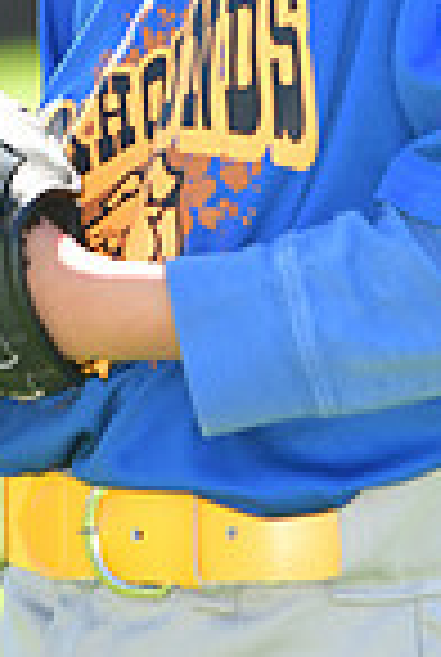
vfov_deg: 2.7
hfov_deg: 1.8
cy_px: -297
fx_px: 14154
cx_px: 155
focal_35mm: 774
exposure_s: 1/800
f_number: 4.5
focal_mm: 130
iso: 400
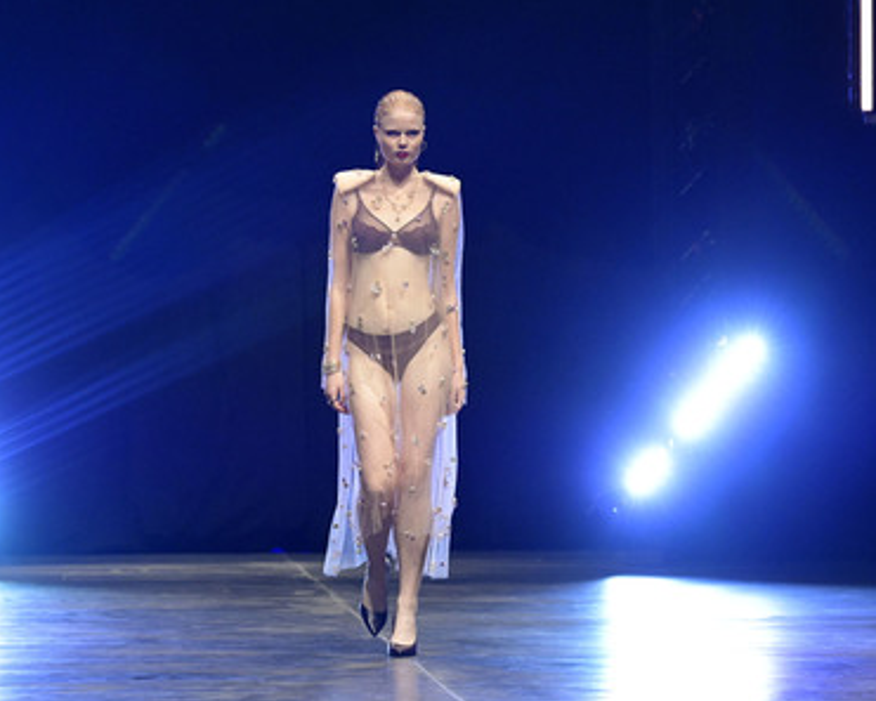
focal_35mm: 188
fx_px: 4875
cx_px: 412
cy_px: 349
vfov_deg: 8.2
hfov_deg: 10.3
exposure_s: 1/500
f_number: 5.6
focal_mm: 165
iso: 8000
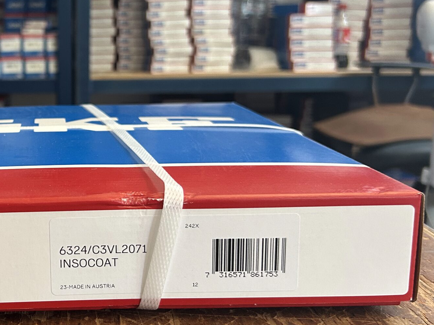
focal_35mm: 50
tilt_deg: -10.7
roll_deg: +1.7
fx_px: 627
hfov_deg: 35.8
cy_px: 128
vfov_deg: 29.0
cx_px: 40
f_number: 1.5
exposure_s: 1/60
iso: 200
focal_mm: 5.7
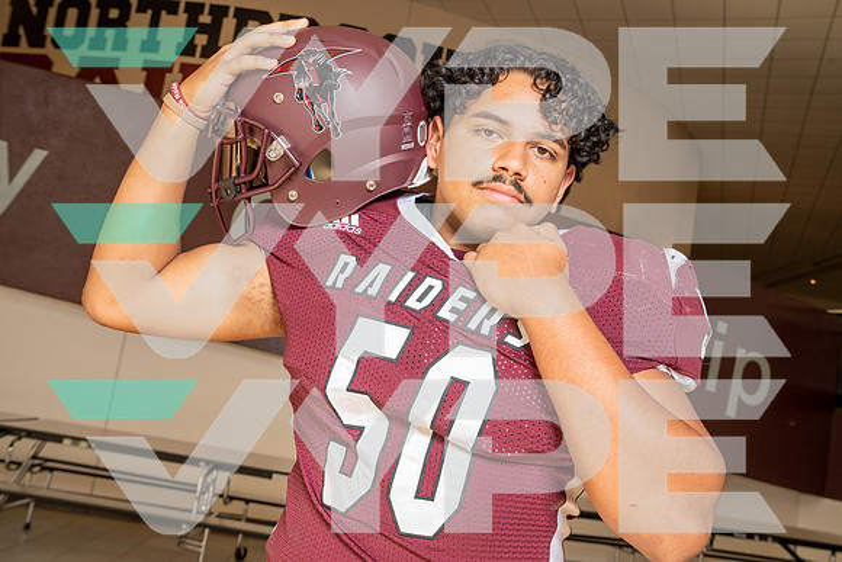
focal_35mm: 36
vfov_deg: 36.9
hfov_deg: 53.1
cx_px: 421
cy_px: 281
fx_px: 842
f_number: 8
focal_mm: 36
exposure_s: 1/250
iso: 800
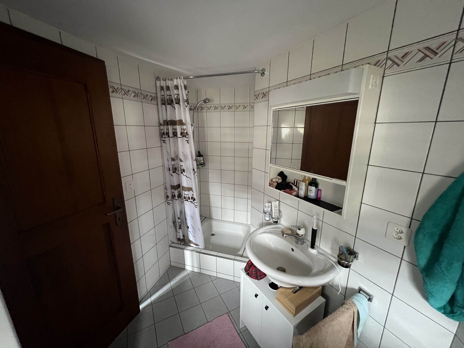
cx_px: 232
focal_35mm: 13
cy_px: 174
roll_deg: +0.0
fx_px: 174
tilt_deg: -13.4
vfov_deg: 89.9
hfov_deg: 106.2
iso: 1000
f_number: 1.8
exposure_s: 1/49
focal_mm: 1.57
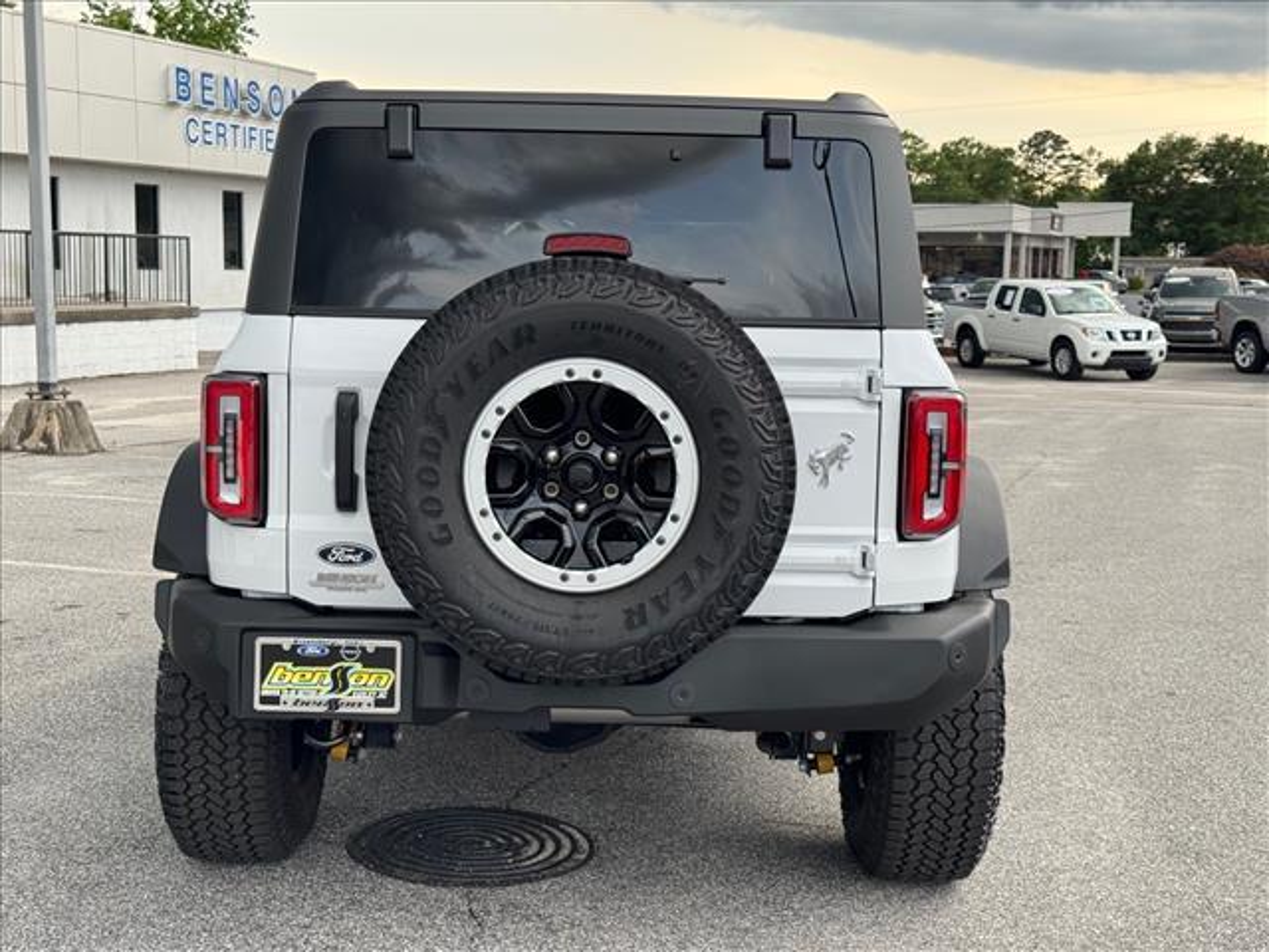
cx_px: 634
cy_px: 476
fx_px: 1760
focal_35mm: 48
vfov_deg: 30.3
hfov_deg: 39.7
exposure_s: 1/347
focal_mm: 6.76
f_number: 1.78
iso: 64
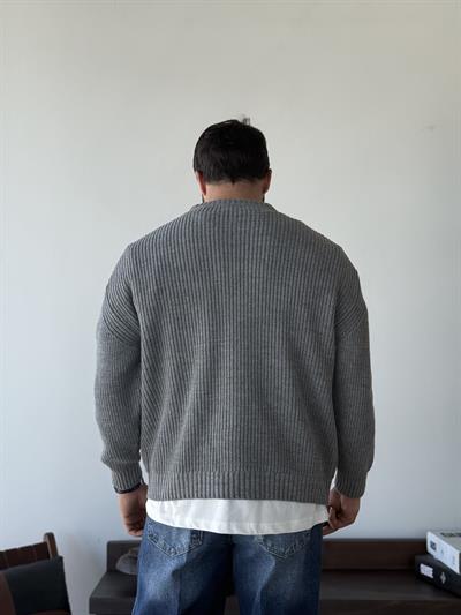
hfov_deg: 30.3
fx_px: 852
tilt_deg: +2.2
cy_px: 308
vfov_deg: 39.6
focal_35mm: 48
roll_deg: +0.2
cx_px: 230
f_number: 1.78
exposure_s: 1/330
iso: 80
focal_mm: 6.76
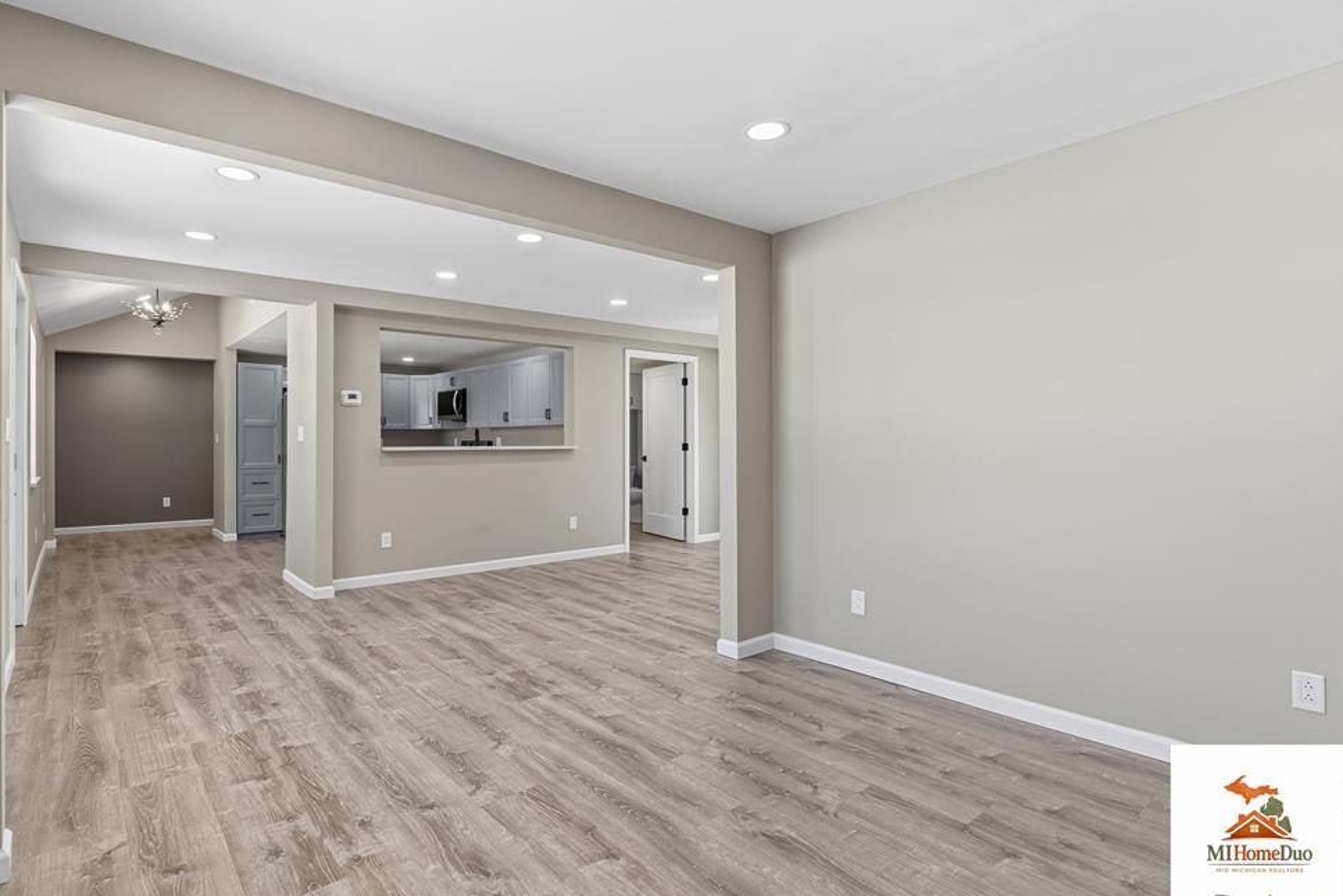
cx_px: 640
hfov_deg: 89.9
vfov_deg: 67.4
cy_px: 451
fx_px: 672
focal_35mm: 18
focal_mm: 17
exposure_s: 1/250
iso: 250
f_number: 8
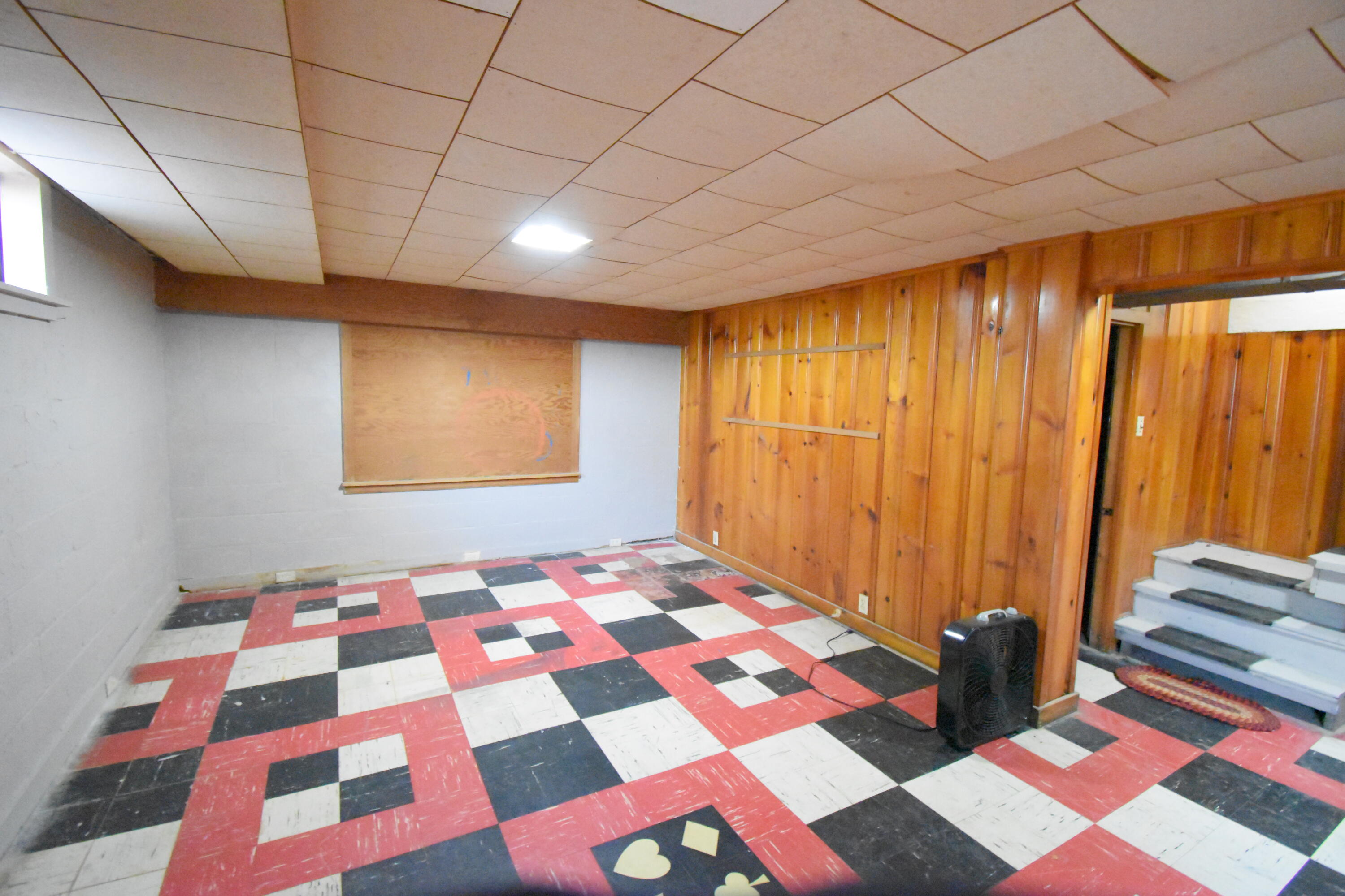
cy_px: 448
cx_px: 672
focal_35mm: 15
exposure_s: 1/40
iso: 12800
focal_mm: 10
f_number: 4.5
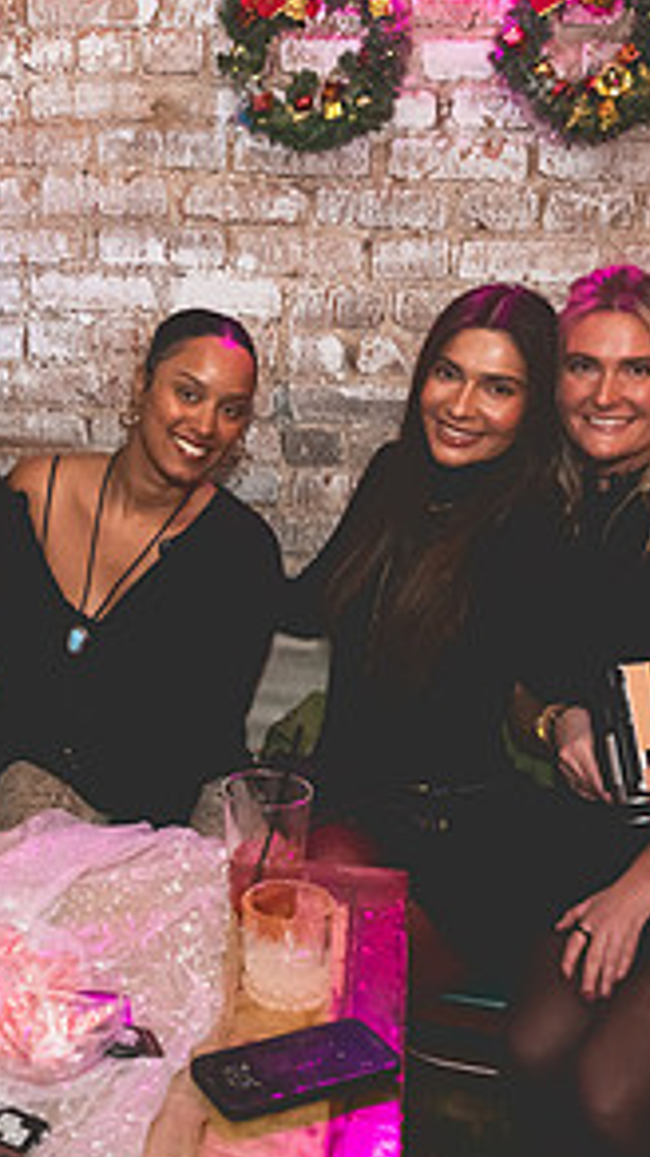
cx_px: 43
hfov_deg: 22.0
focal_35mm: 53
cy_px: 503
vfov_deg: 39.1
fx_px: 1626
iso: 3200
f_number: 3.2
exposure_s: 1/125
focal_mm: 24
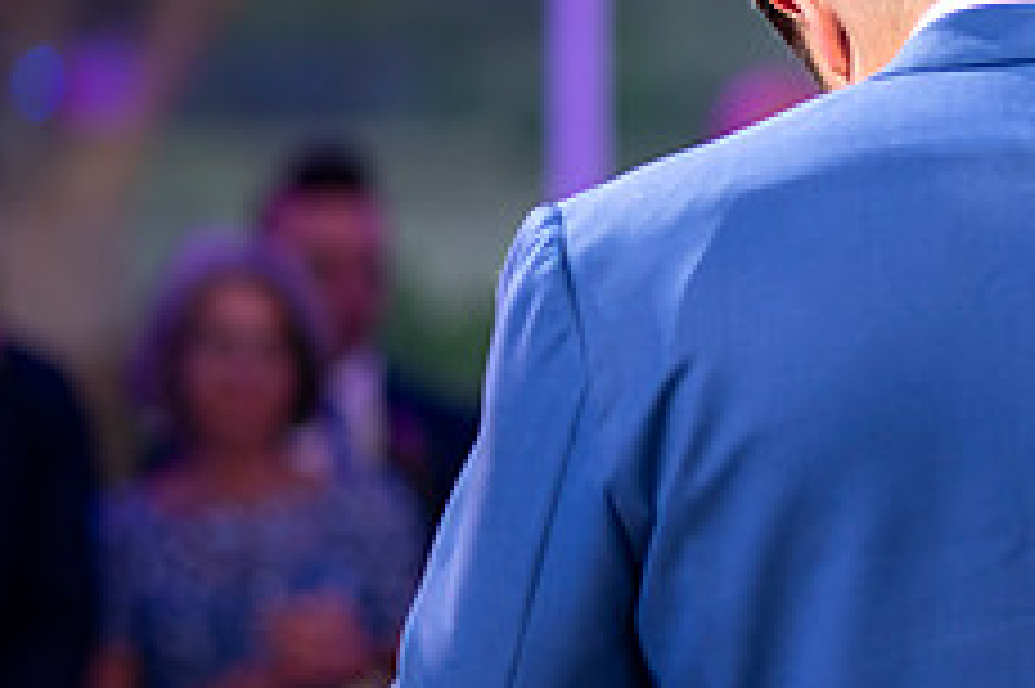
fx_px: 6608
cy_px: 255
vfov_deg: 6.0
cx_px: 1306
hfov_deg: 8.8
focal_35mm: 230
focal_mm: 85
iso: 500
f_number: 2
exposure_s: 1/125
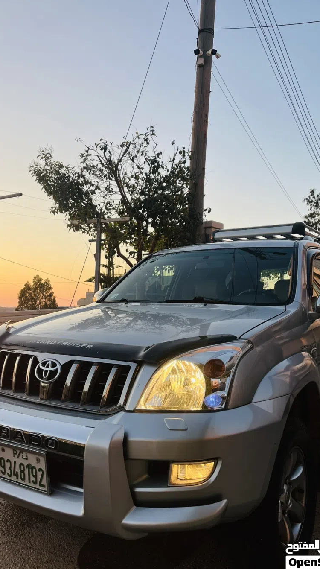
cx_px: 140
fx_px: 437
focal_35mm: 29
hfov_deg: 40.1
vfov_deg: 66.1
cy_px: 290
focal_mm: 5.1
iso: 50
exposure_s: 1/379
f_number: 1.6
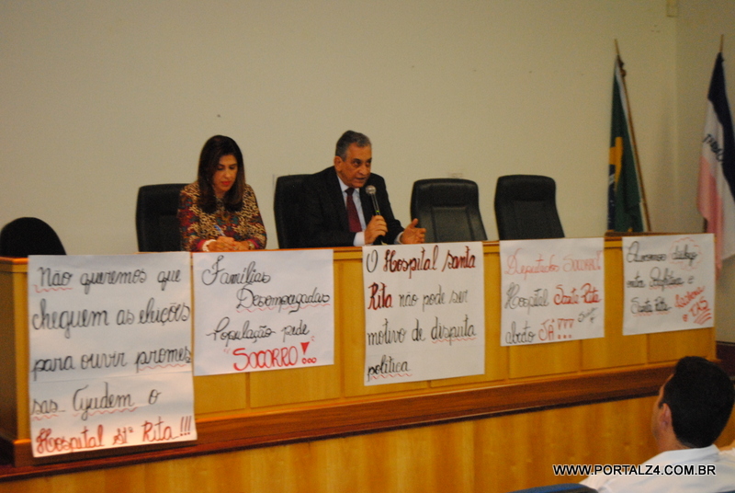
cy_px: 246
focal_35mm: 60
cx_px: 368
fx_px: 1227
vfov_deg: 22.7
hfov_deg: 33.4
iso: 1600
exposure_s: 1/30
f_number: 5.3
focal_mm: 40
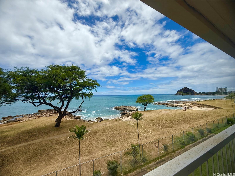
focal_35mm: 14
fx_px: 95
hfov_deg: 102.1
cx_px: 118
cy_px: 88
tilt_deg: +4.8
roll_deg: +0.5
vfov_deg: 85.7
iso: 50
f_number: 2.2
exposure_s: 1/3663
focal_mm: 2.22
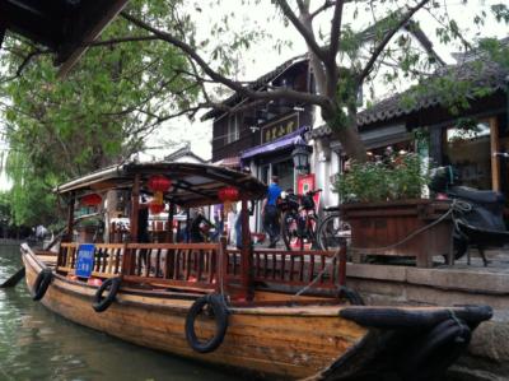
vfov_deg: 40.6
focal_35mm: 35
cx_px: 254
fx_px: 514
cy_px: 190
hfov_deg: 52.7
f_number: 2.8
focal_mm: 3.85
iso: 100
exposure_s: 1/60
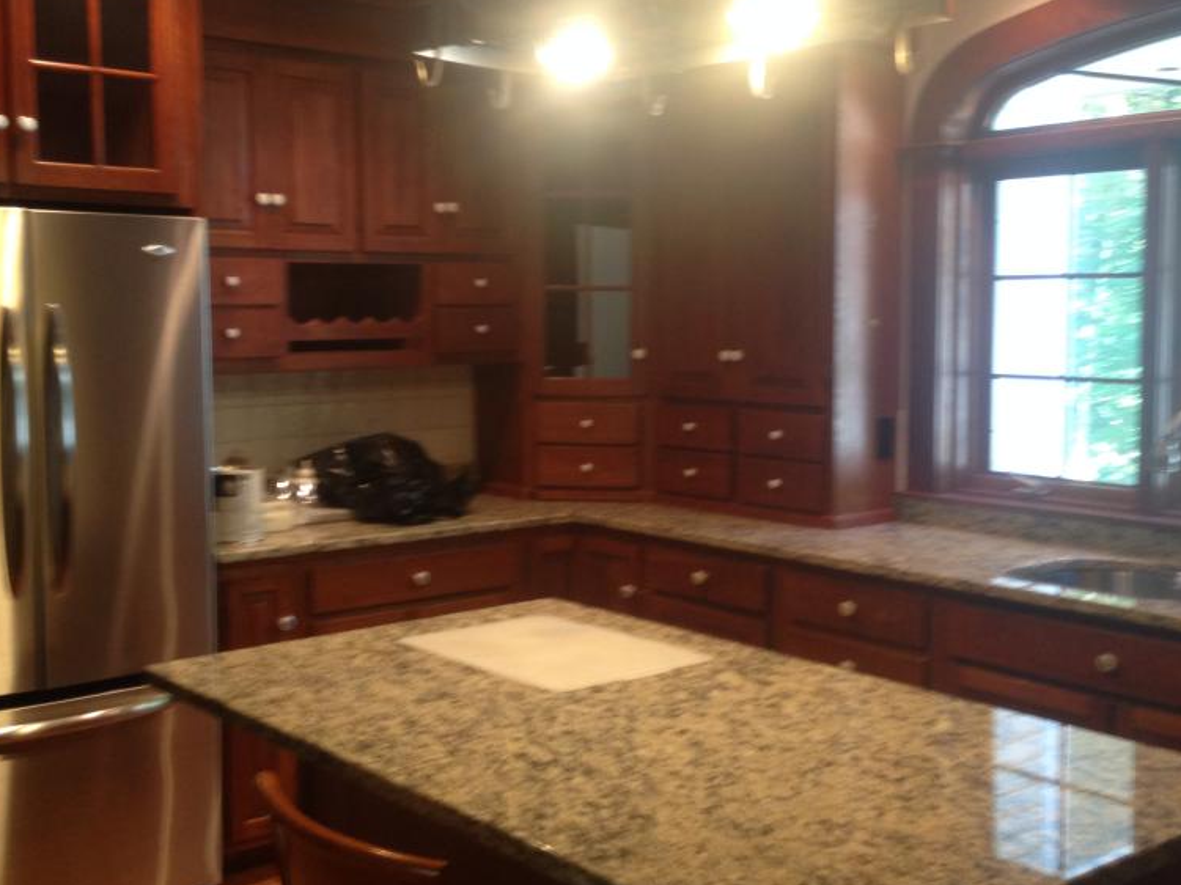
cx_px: 532
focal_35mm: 45
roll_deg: -1.7
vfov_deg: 32.2
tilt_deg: -1.0
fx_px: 1535
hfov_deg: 42.0
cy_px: 415
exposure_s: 1/20
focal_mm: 4.12
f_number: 2.4
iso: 100
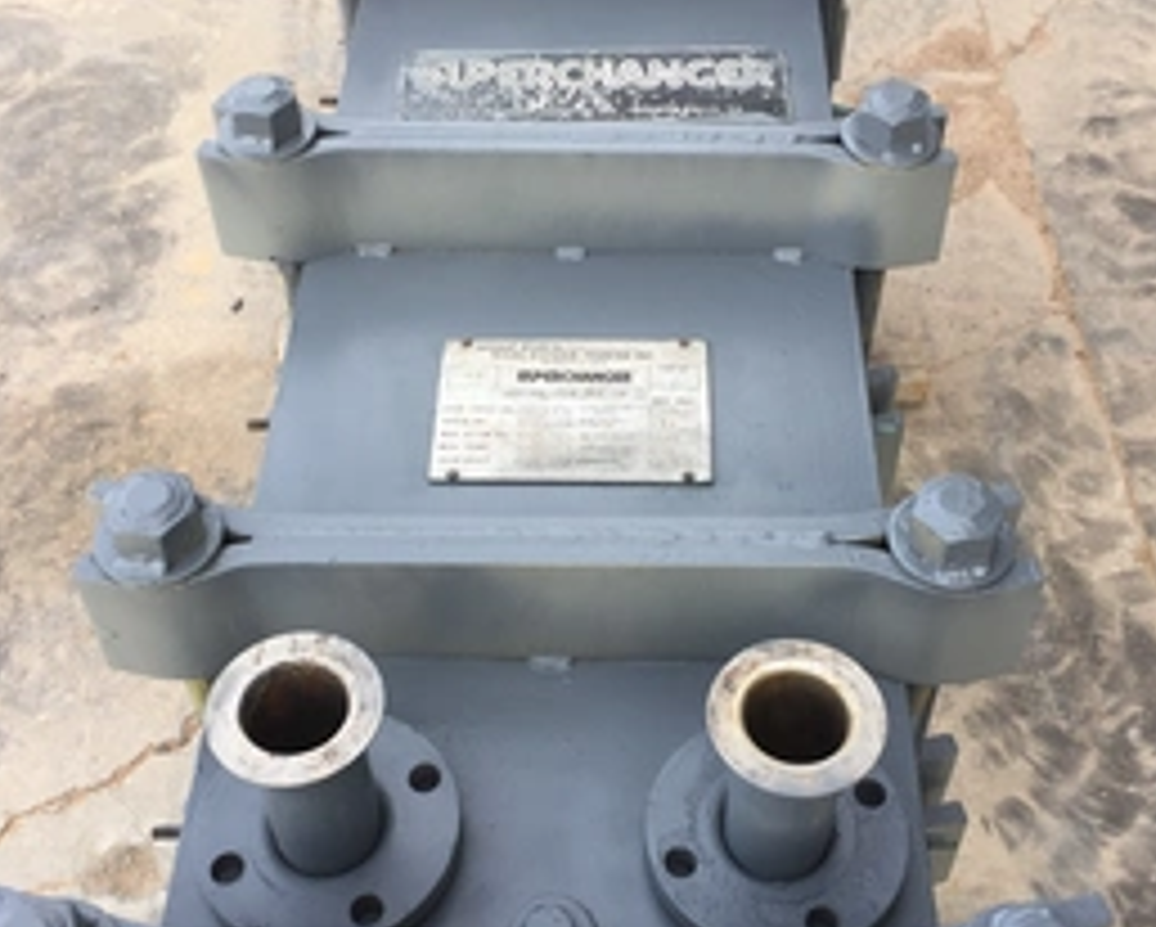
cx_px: 616
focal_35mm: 44
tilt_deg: -49.6
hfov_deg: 42.0
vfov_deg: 34.2
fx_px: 1507
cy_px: 464
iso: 32
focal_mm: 4.15
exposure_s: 1/216
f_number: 2.2
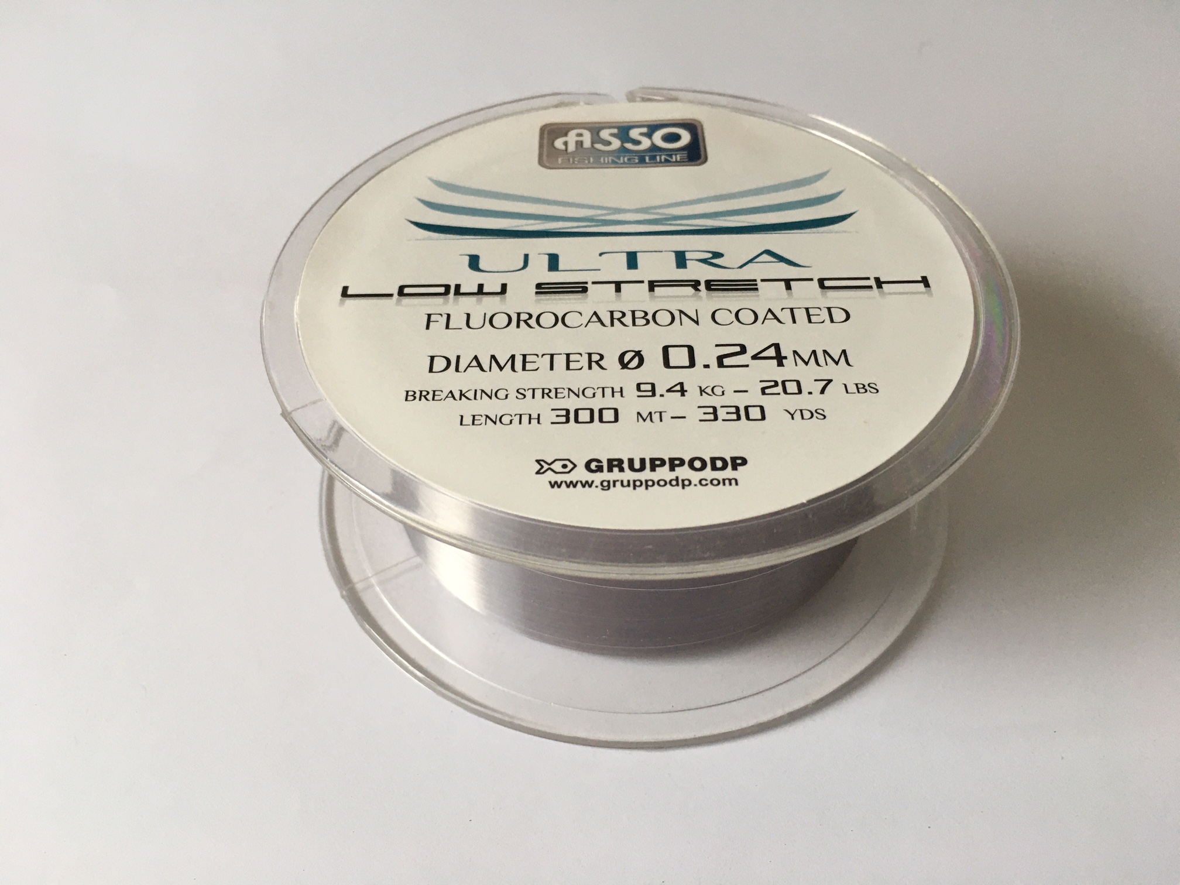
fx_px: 989
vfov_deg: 48.2
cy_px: 442
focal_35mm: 29
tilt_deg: -46.3
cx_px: 590
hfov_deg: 61.7
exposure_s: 1/33
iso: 100
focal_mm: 4.15
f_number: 2.2
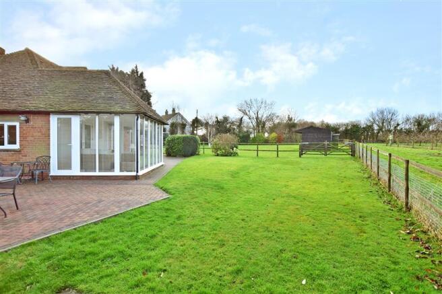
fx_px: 203
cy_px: 147
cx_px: 221
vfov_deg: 72.0
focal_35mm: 16
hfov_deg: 95.0
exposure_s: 1/250
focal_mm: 11
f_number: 8
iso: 400
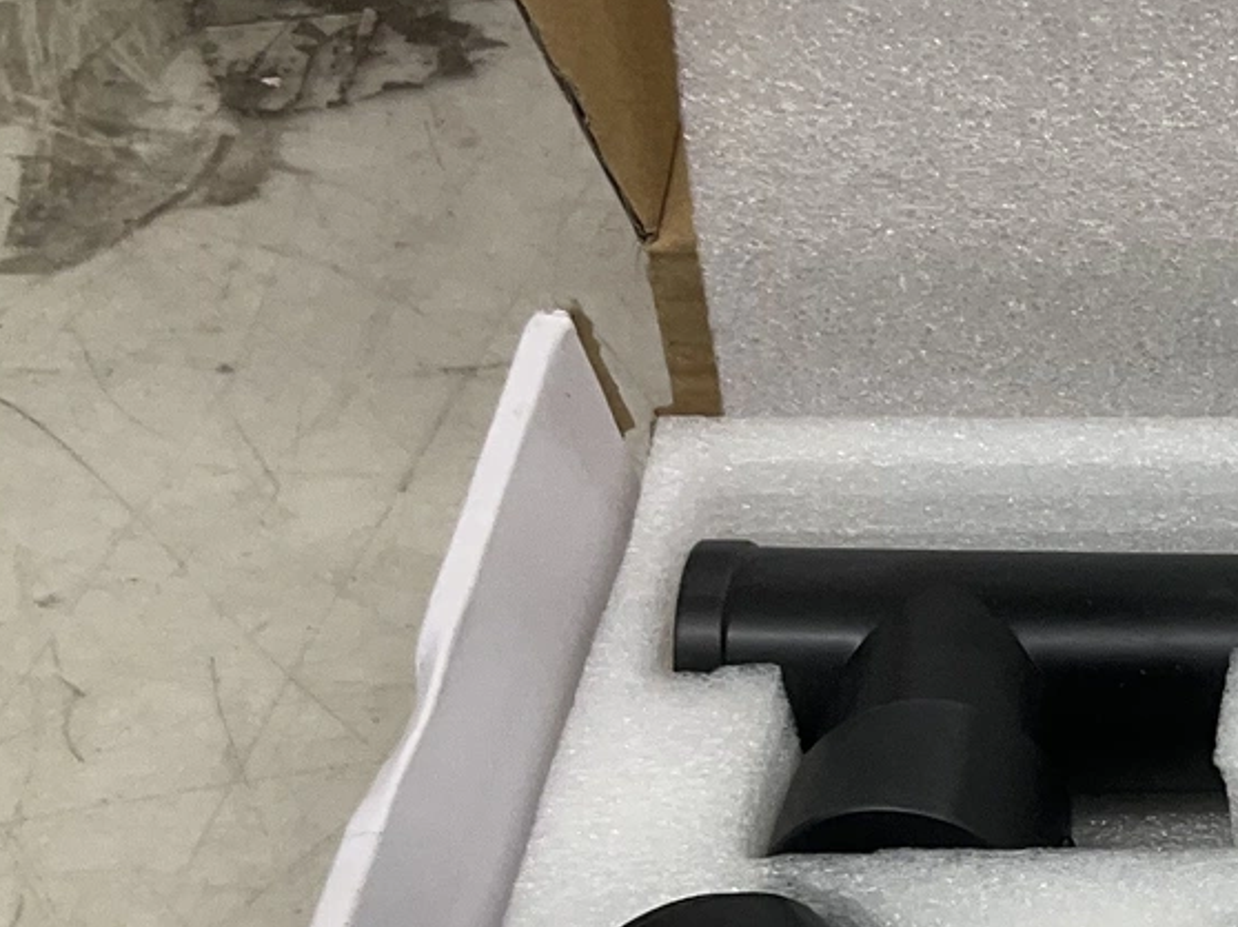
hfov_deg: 17.1
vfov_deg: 14.0
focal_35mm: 104
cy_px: 905
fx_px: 3718
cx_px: 1850
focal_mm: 3
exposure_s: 1/120
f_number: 1.8
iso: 25
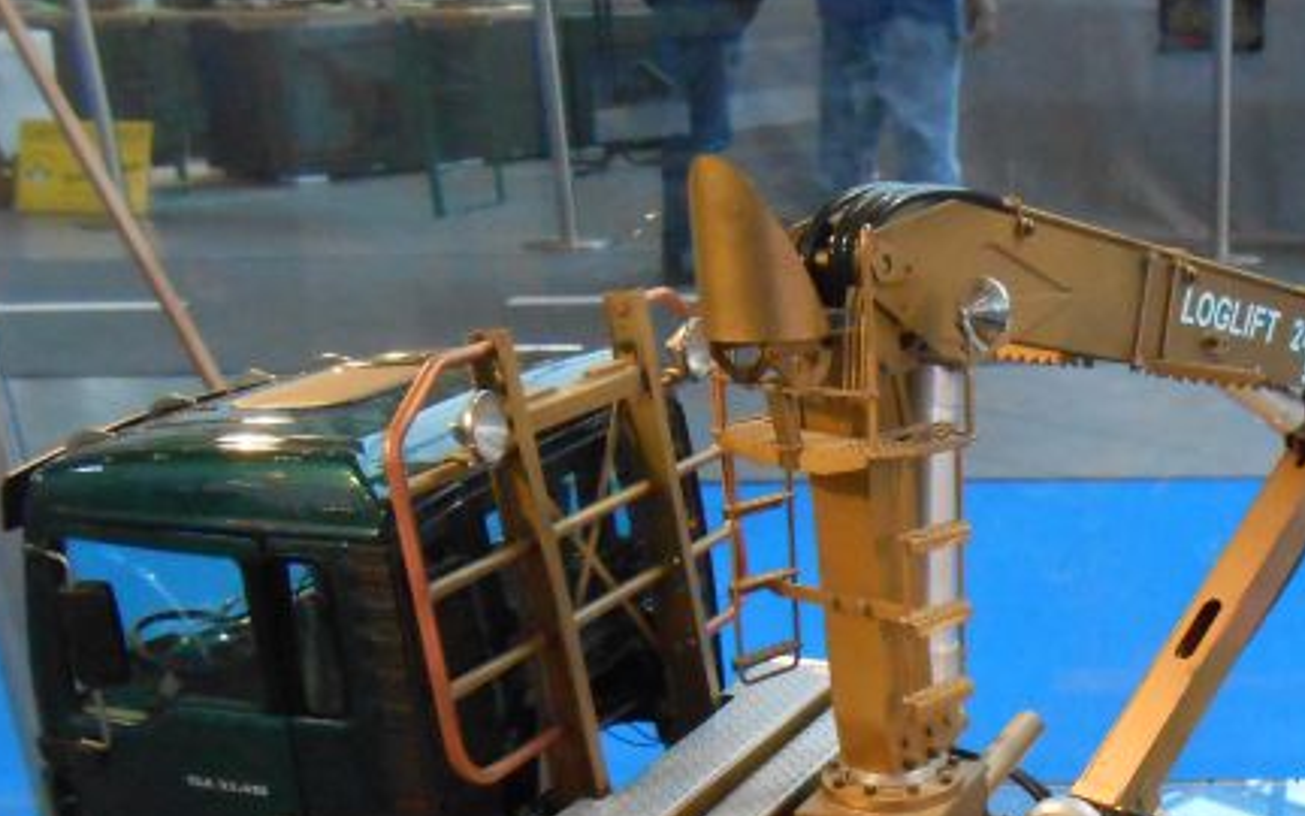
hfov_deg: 37.9
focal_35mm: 51
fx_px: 1814
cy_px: 798
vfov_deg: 24.3
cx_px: 1072
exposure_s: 1/125
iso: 800
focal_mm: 4.6
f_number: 3.5
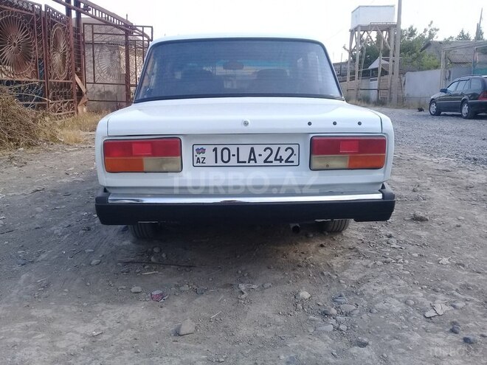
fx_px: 436
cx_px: 244
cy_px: 182
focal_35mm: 31
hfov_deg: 58.4
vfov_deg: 45.4
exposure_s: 1/323
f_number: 2.2
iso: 50
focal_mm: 3.3
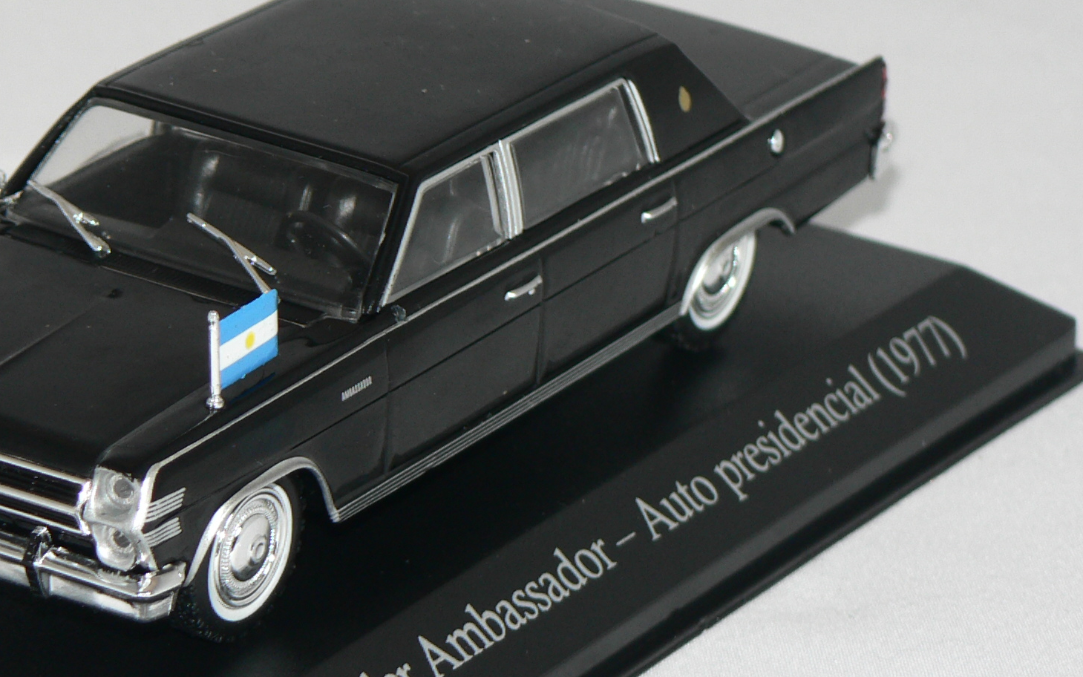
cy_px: 336
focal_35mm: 212
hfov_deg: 9.9
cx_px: 322
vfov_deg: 6.2
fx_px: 6257
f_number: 3.2
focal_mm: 19
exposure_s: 1/60
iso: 80
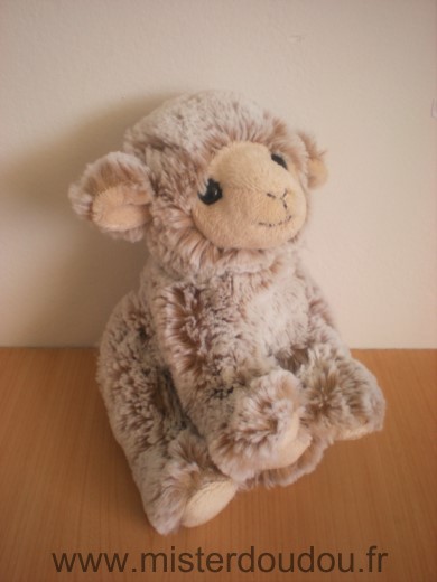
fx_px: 640
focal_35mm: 38
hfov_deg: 37.7
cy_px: 291
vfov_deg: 49.0
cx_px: 218
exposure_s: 1/59.7
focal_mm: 6.3
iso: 79
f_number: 3.1
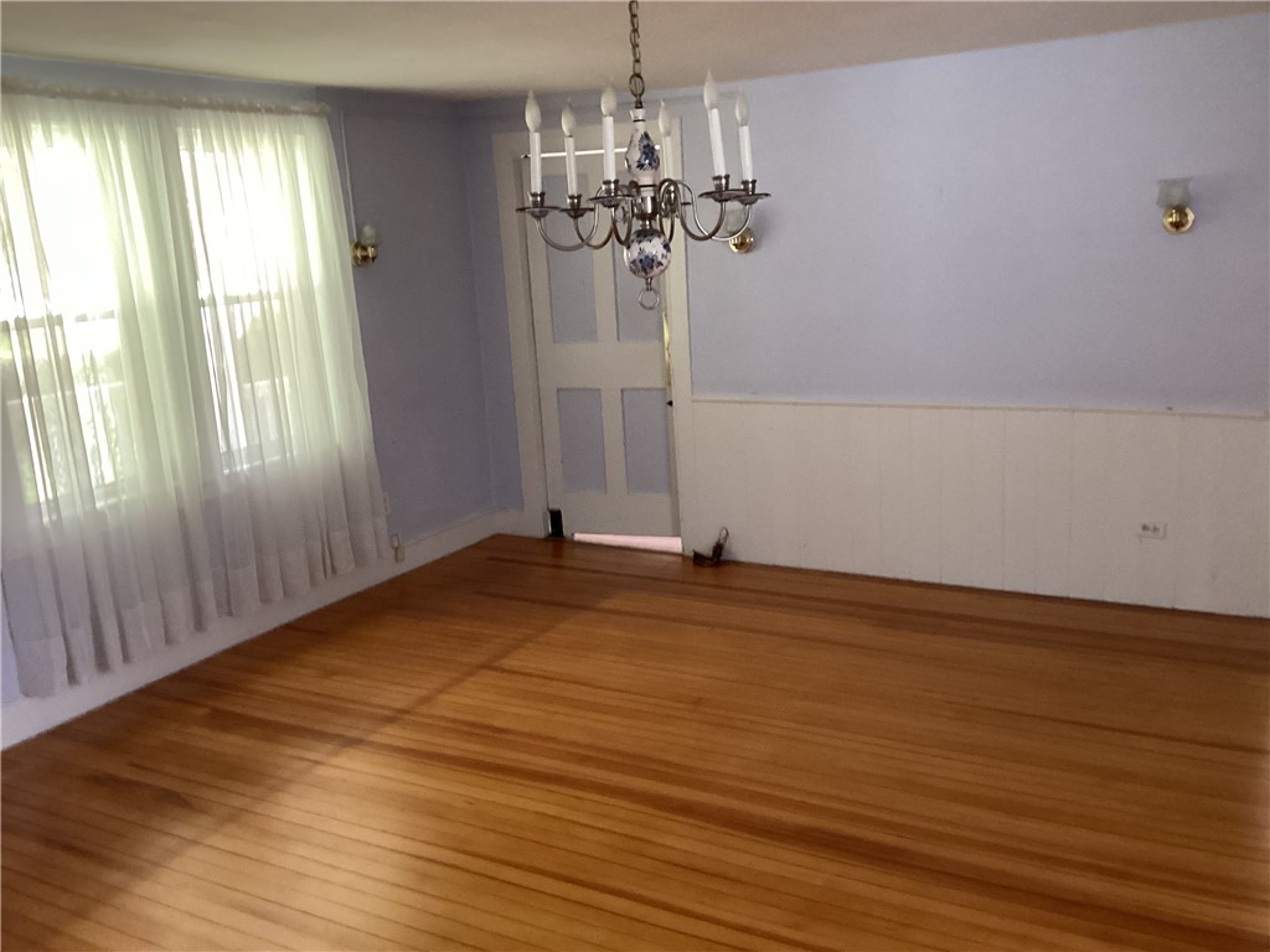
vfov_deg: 45.4
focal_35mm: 31
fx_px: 1137
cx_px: 635
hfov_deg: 58.4
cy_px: 476
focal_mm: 3.3
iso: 320
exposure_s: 1/40
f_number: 2.4
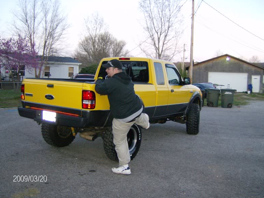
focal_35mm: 37
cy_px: 100
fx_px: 282
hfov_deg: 50.1
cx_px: 132
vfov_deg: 38.7
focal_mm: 6
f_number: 2.8
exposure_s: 1/60
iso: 200
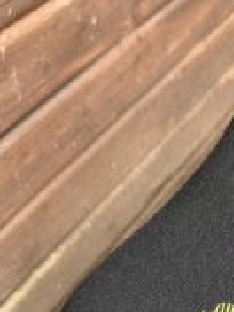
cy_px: 239
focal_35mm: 49
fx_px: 442
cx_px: 232
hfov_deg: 28.0
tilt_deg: -53.7
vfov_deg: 37.8
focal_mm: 6.76
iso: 200
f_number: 1.78
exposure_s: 1/101
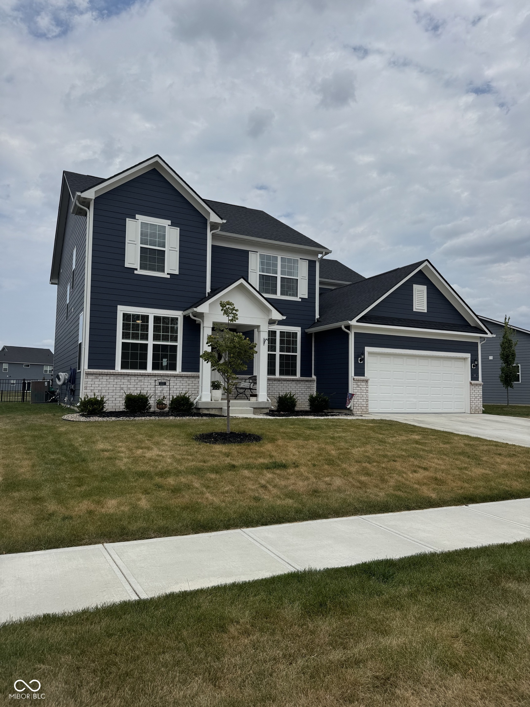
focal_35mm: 24
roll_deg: -0.5
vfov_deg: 71.6
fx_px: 490
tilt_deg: +5.0
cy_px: 354
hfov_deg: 56.8
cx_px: 265
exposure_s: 1/9009
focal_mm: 6.76
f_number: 1.78
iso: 80
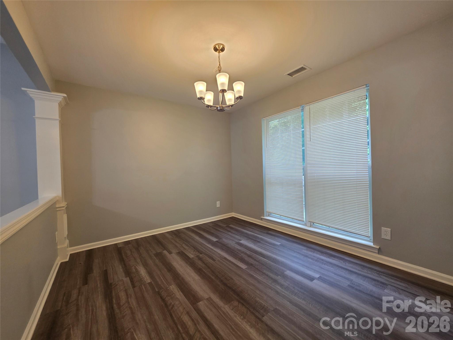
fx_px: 170
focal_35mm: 13
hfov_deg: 106.2
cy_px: 170
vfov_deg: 89.9
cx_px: 226
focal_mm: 2.2
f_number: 1.9
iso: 160
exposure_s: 1/120
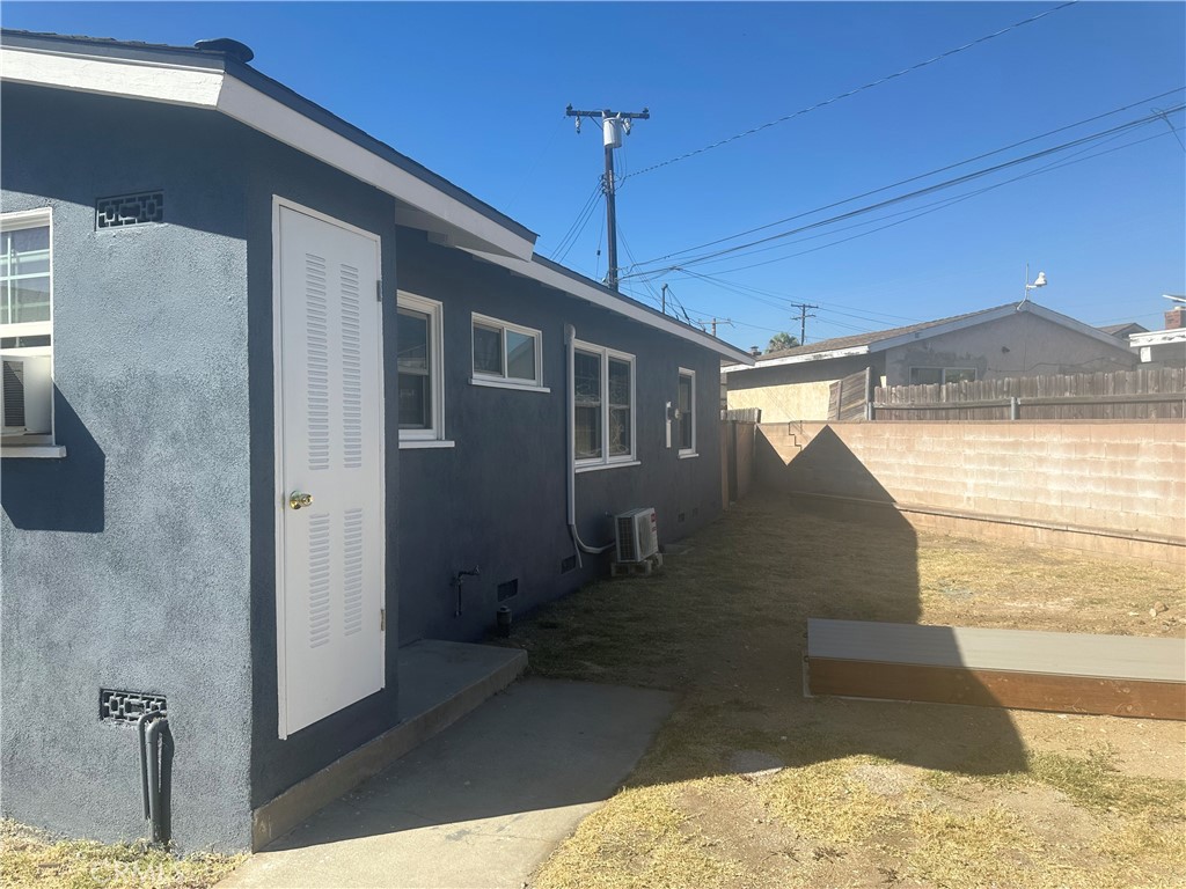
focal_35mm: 24
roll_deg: +0.0
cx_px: 593
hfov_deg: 71.6
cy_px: 444
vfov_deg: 56.8
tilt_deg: -0.2
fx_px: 822
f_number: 1.78
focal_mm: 6.86
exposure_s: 1/3247
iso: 80
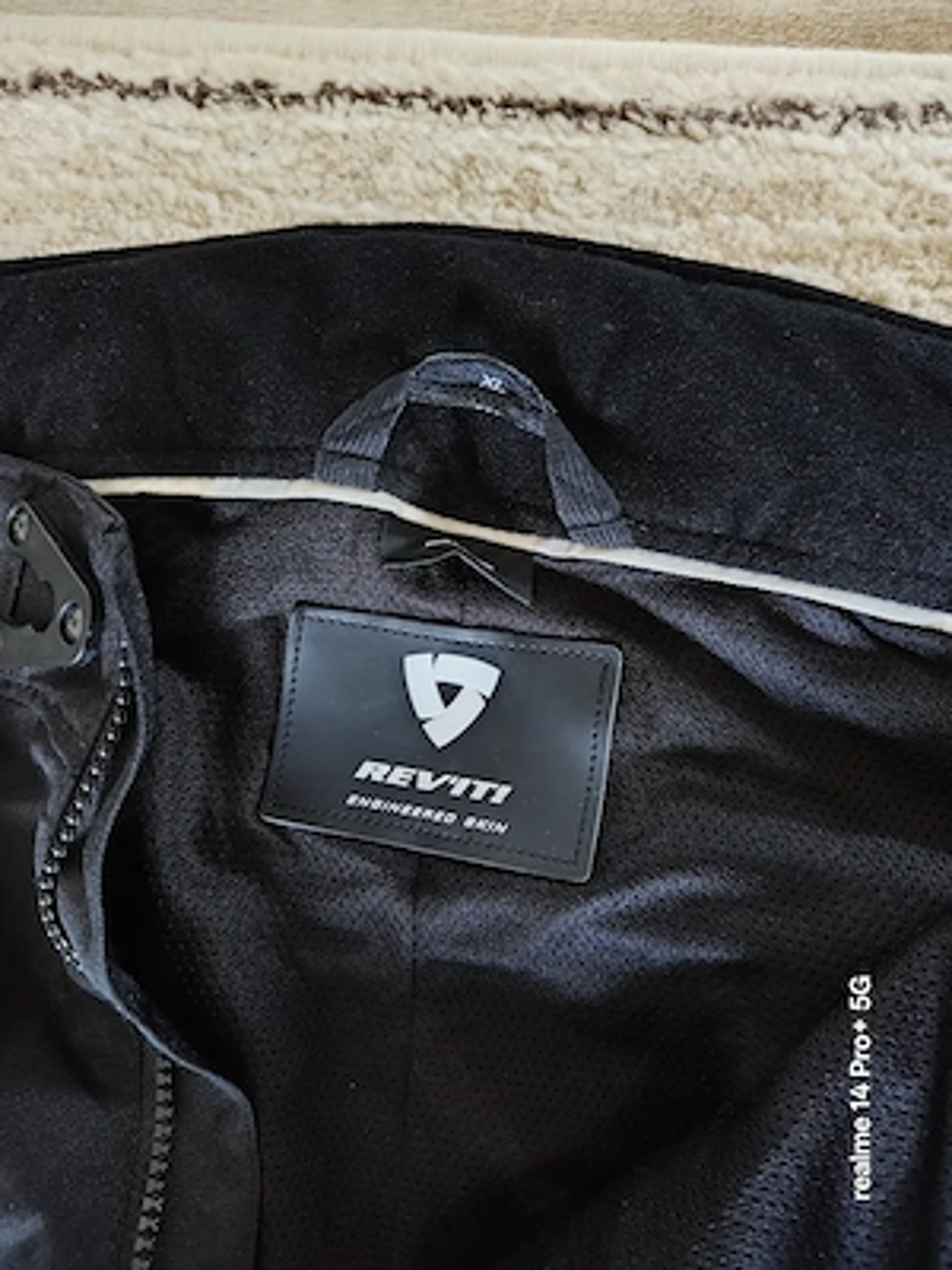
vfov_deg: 71.6
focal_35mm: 24
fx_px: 880
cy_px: 635
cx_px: 476
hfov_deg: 56.8
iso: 3200
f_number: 1.8
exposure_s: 1/25
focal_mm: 5.59
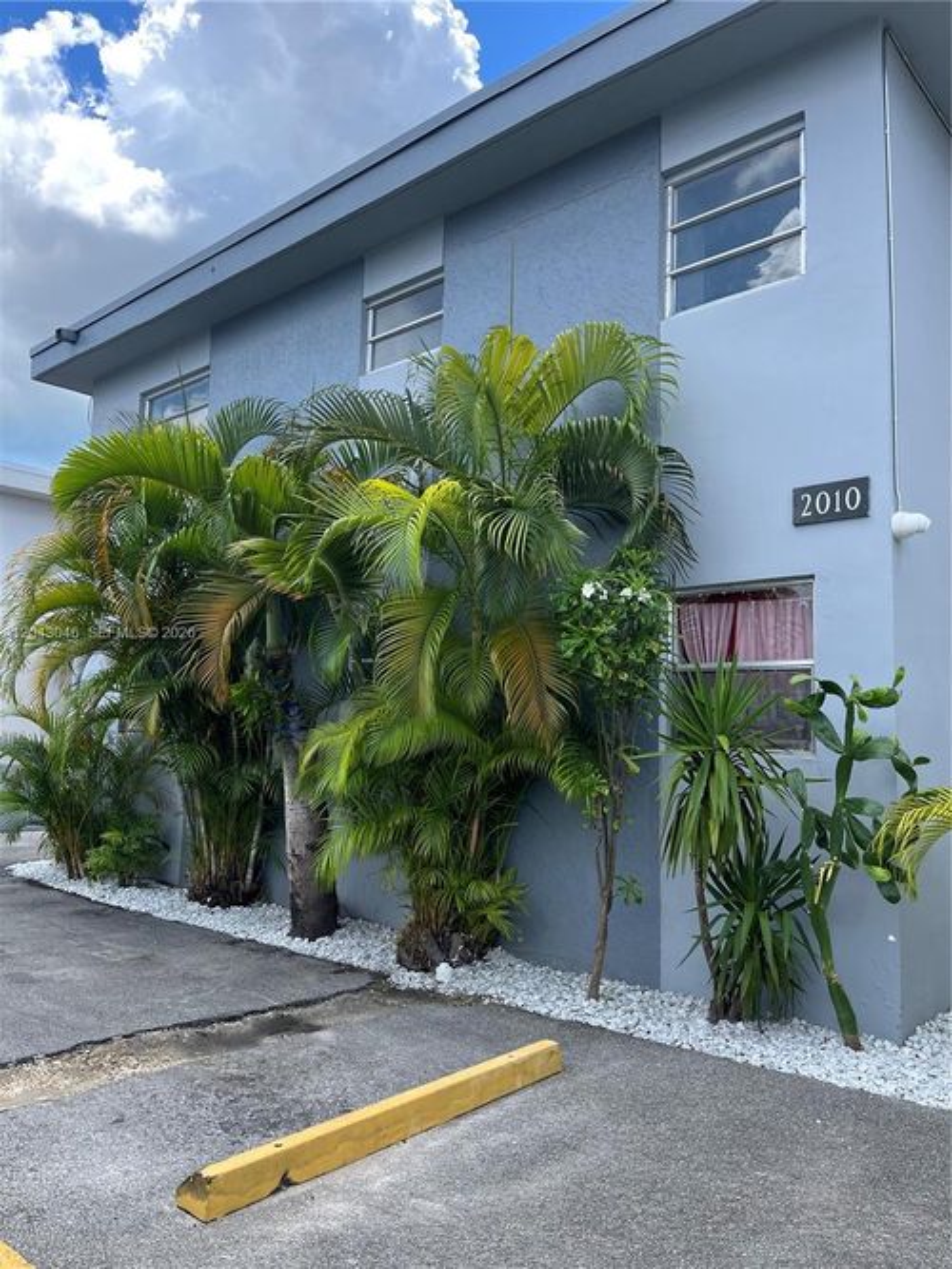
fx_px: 954
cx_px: 476
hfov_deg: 53.0
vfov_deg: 67.3
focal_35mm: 26
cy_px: 634
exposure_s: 1/1086
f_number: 1.6
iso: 50
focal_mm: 5.1
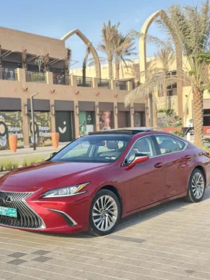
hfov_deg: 27.5
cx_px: 98
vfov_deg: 36.1
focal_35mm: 53
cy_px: 140
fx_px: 428
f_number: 1.78
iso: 80
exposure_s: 1/785
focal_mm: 6.86
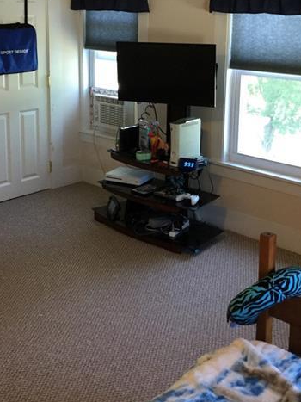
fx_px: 592
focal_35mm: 51
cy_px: 125
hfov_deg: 28.5
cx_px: 120
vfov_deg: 37.0
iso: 80
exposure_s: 1/30
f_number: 2.4
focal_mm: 3.3
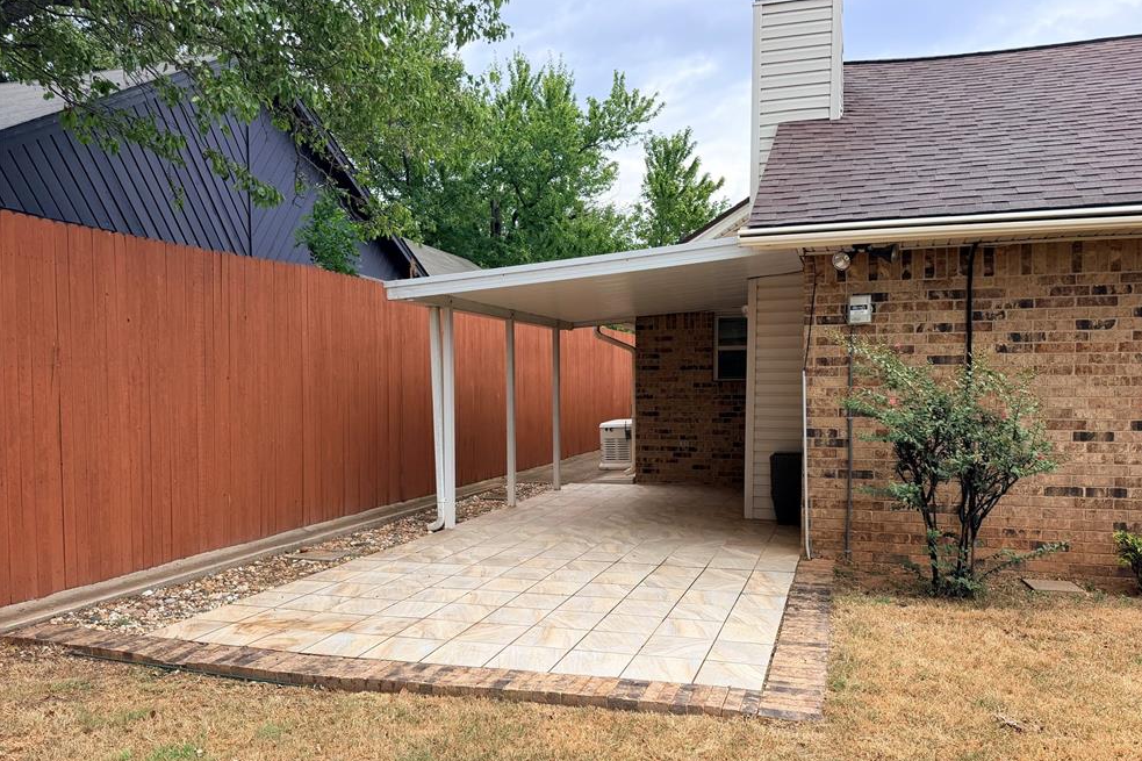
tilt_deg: -1.1
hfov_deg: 69.4
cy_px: 423
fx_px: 825
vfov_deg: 49.4
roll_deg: +0.8
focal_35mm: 26
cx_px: 592
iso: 100
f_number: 1.78
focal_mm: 6.76
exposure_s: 1/1464
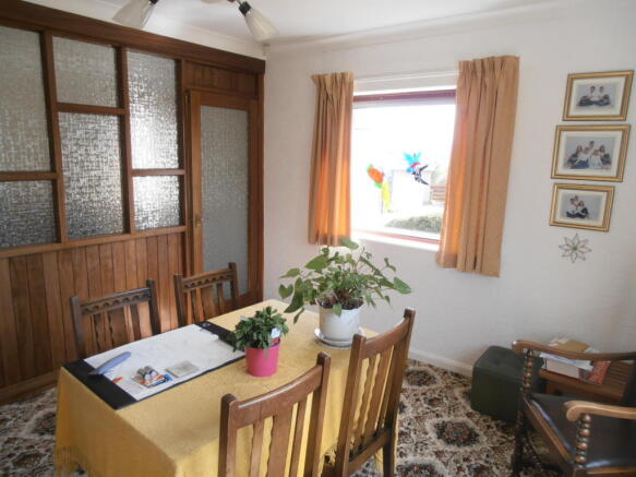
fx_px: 441
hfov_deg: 71.6
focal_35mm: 24
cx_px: 318
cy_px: 238
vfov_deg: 56.8
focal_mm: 4.2
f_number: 3
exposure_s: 1/80
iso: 80
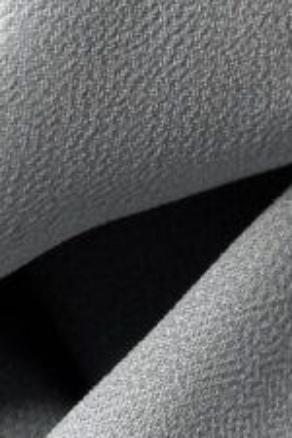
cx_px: 4
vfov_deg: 7.7
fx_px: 3236
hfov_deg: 5.2
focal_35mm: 266
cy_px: 228
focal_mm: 6.86
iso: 80
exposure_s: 1/80
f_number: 1.78
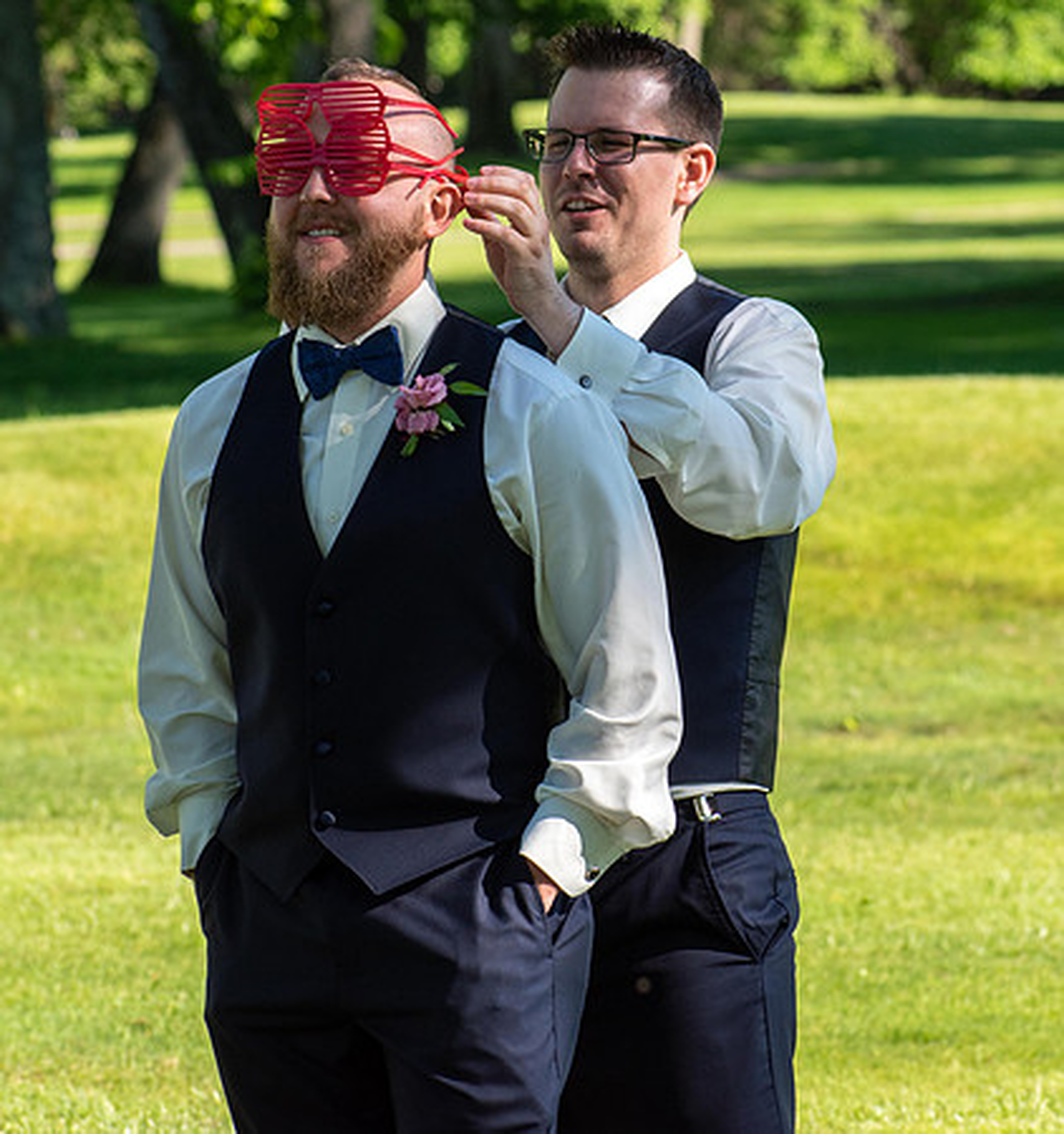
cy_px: 457
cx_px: 543
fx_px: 10330
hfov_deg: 5.9
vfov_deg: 6.3
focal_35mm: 287
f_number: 6.3
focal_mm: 122
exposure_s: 1/640
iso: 200
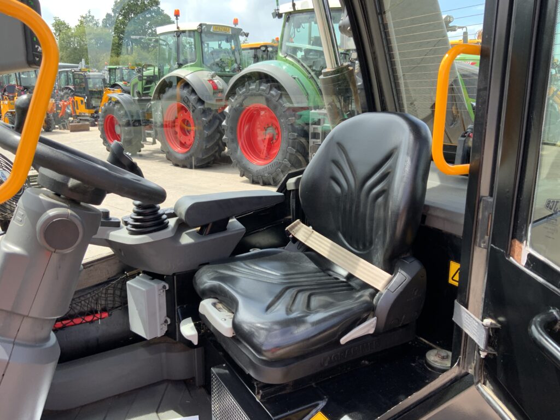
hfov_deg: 61.7
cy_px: 210
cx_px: 280
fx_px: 469
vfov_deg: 48.2
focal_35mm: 29
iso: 16
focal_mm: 3
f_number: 1.8
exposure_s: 1/211
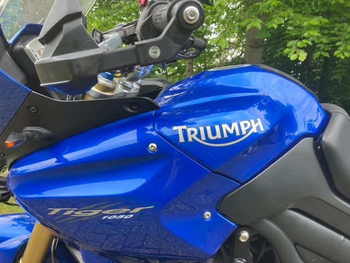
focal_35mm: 28
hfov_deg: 63.4
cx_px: 175
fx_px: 283
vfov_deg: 49.7
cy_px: 132
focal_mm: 3.99
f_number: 1.8
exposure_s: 1/121
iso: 25
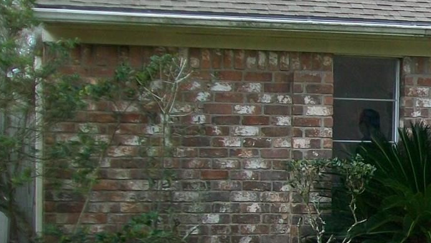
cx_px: 630
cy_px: 207
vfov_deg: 10.4
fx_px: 1326
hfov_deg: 16.9
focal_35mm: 116
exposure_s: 1/400
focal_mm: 6
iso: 64
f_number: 2.7
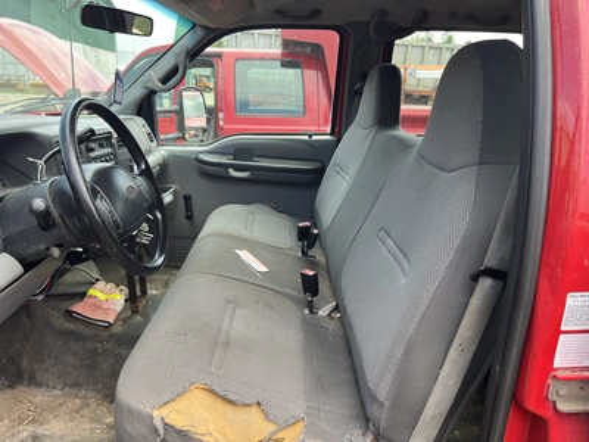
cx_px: 294
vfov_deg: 53.1
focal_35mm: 26
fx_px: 442
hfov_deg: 67.3
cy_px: 221
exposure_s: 1/235
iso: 40
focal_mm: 5.1
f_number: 1.6
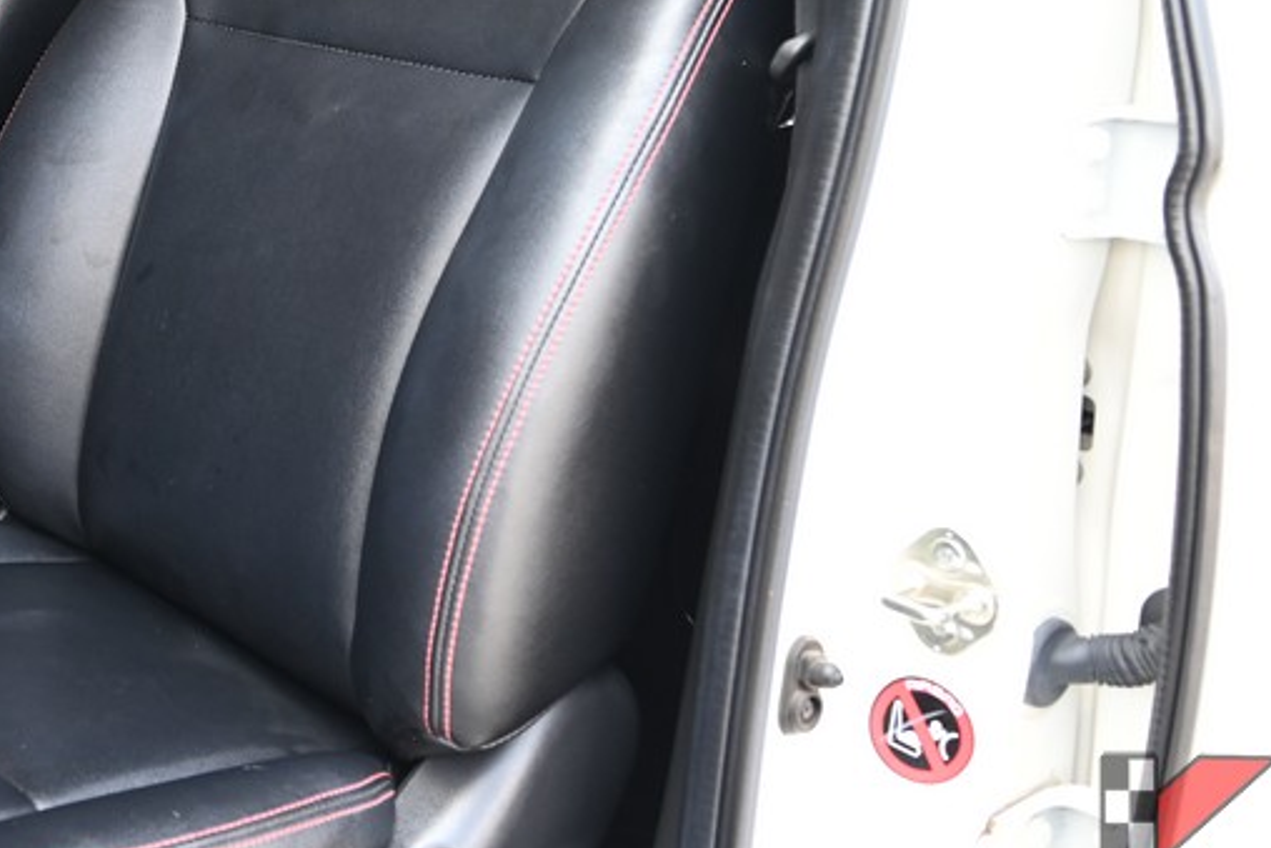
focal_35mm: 52
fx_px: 1836
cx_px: -13
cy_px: 105
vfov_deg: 25.3
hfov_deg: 34.6
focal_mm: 24
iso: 400
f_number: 5.6
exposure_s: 1/90
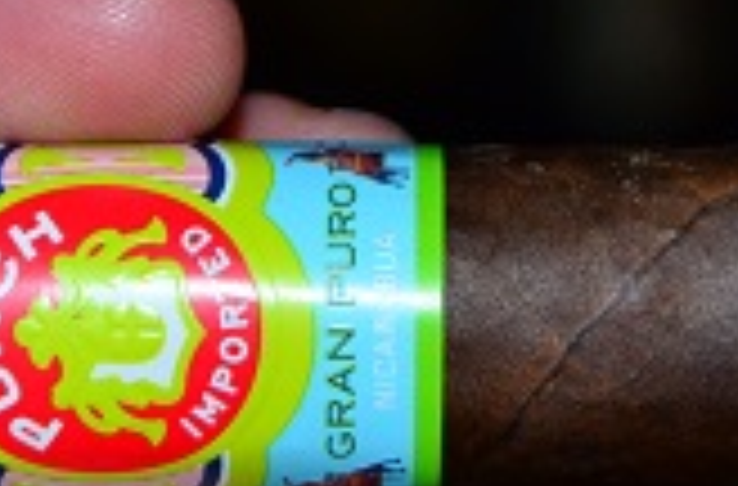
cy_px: 292
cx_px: 308
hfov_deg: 7.9
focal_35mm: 263
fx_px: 5371
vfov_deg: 5.2
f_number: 5.6
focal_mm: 50
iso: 1250
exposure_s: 1/60
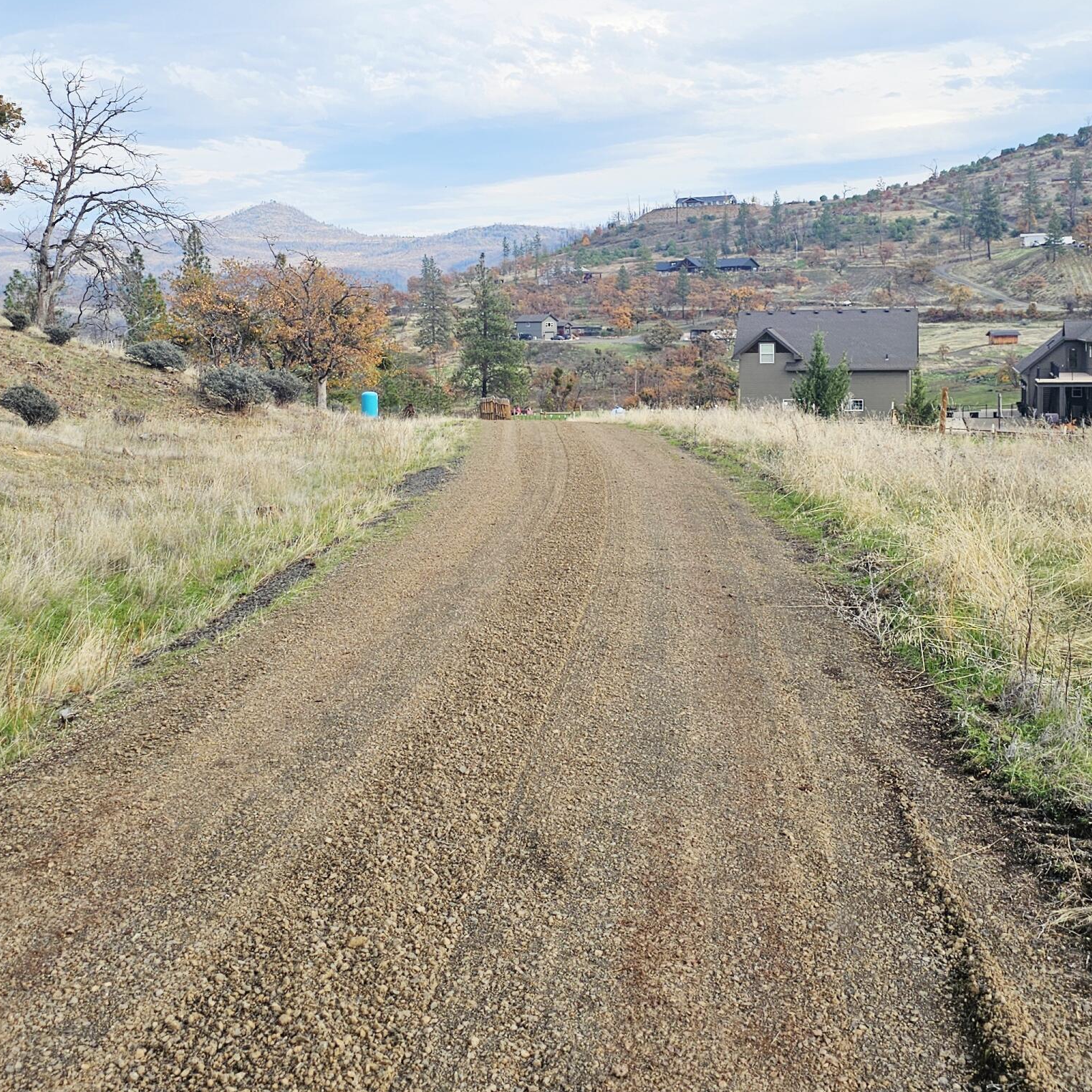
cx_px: 519
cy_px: 413
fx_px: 1428
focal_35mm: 40
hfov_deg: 41.8
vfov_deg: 41.6
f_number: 1.7
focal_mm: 6.3
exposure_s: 1/526
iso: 10
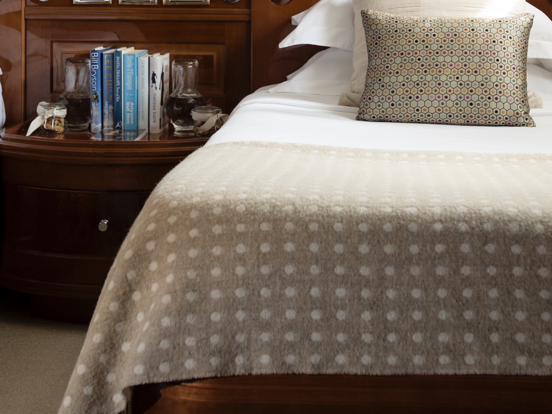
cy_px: -22
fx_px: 1132
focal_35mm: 71
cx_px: 282
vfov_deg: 19.9
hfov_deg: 27.4
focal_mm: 30
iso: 200
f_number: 8
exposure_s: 1/15
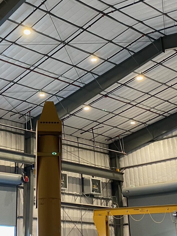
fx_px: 416
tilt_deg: +22.4
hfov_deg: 23.8
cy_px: 88
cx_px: 44
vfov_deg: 31.5
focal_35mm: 61
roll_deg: +1.1
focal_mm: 4.25
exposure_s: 1/60
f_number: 1.8
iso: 160
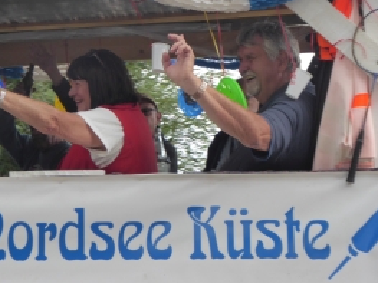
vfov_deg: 14.9
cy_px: 113
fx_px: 1081
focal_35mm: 99
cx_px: 115
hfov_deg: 19.8
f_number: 4.3
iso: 125
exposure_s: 1/200
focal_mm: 10.9
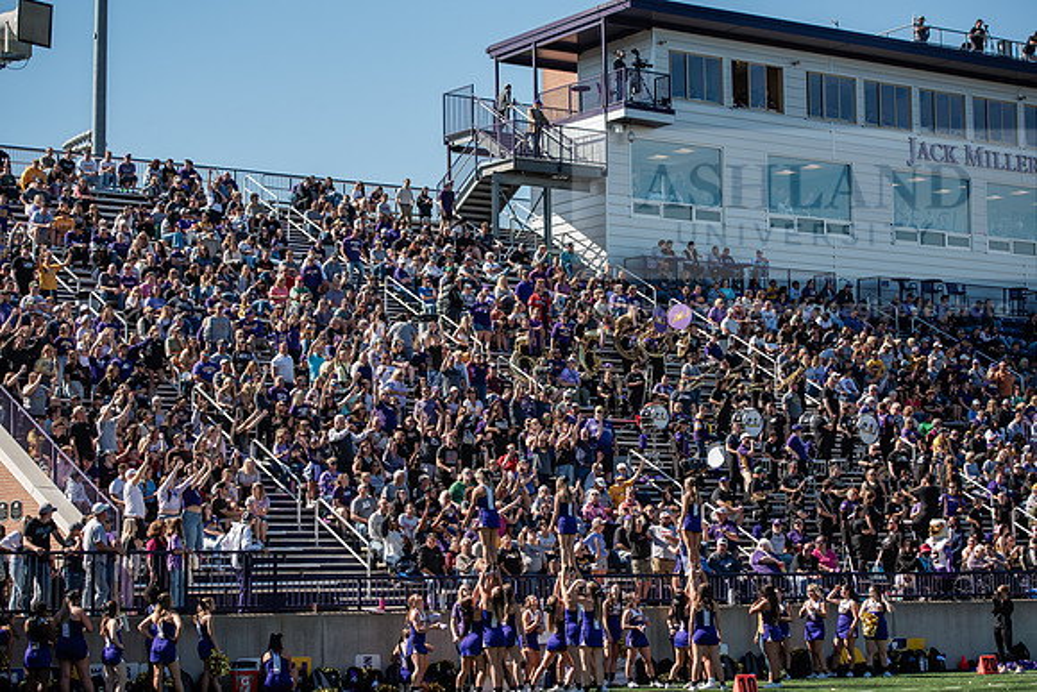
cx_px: 518
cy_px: 346
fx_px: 2449
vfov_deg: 16.1
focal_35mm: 85
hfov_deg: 23.9
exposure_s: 1/800
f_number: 3.5
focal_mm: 85
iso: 100
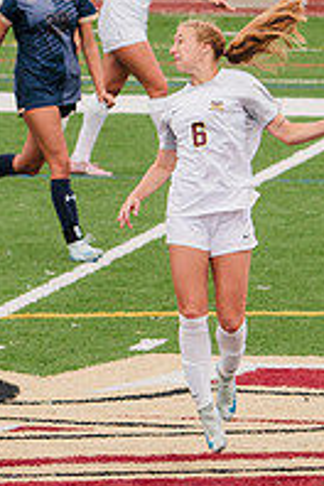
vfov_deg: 2.2
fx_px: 12810
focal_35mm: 949
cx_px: 102
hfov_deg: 1.4
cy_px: 285
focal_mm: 248
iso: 640
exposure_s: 1/1600
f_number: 5.6
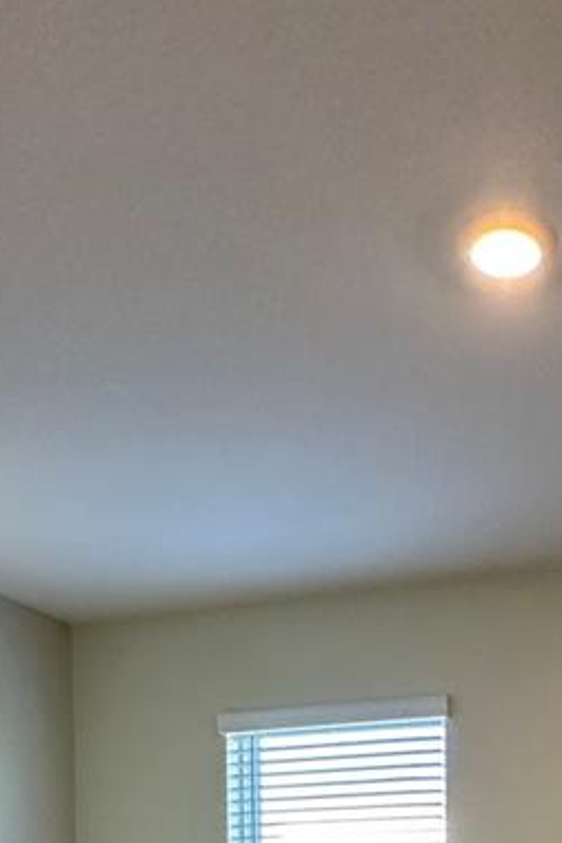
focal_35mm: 46
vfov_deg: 34.2
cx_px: 522
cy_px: 1016
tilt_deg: -2.0
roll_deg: -0.3
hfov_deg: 28.0
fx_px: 1078
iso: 250
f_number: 2.2
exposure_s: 1/120
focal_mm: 2.22
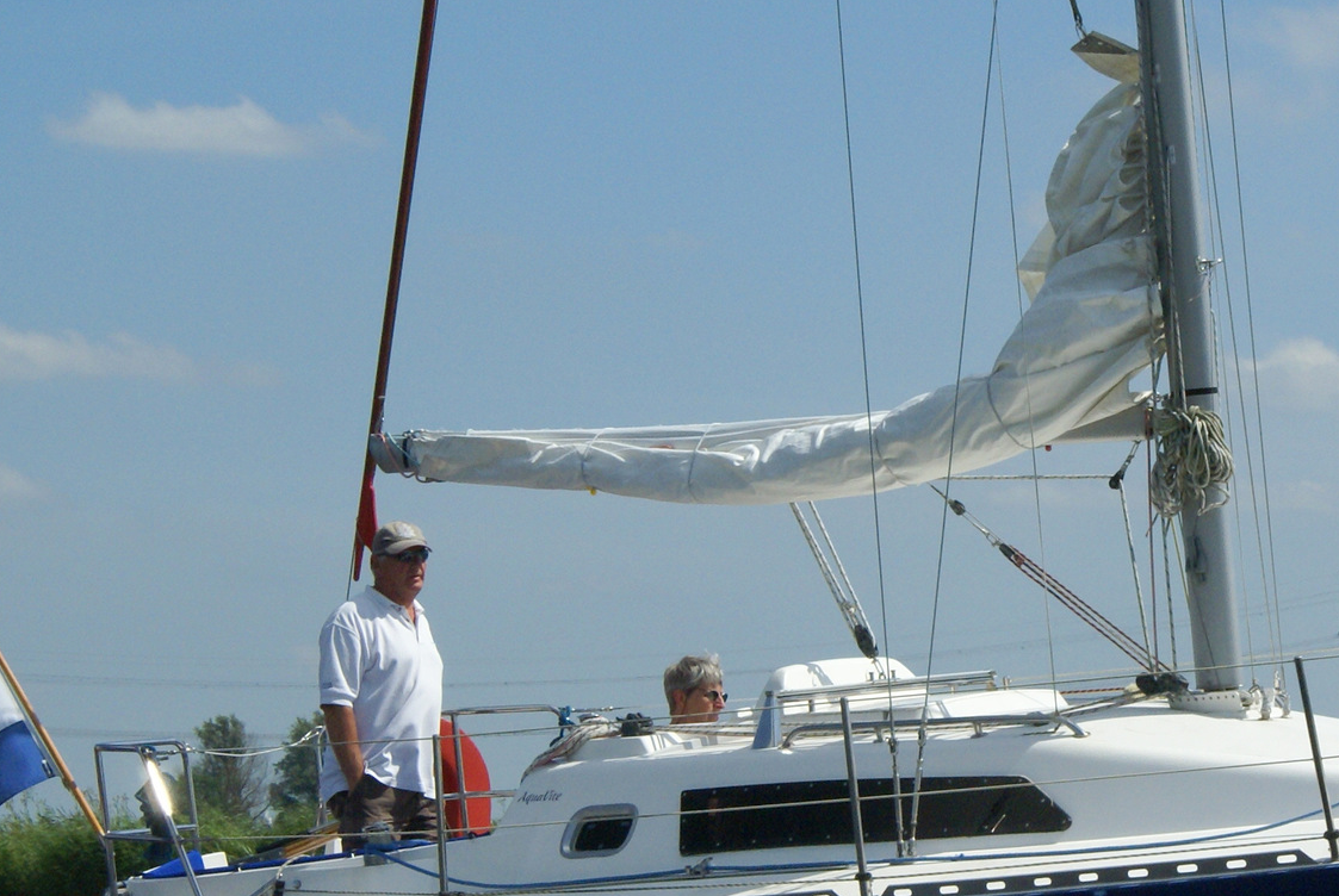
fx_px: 6220
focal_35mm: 167
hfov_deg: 12.2
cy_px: 552
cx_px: 1081
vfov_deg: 8.2
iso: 400
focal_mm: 50
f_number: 16
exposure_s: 1/500
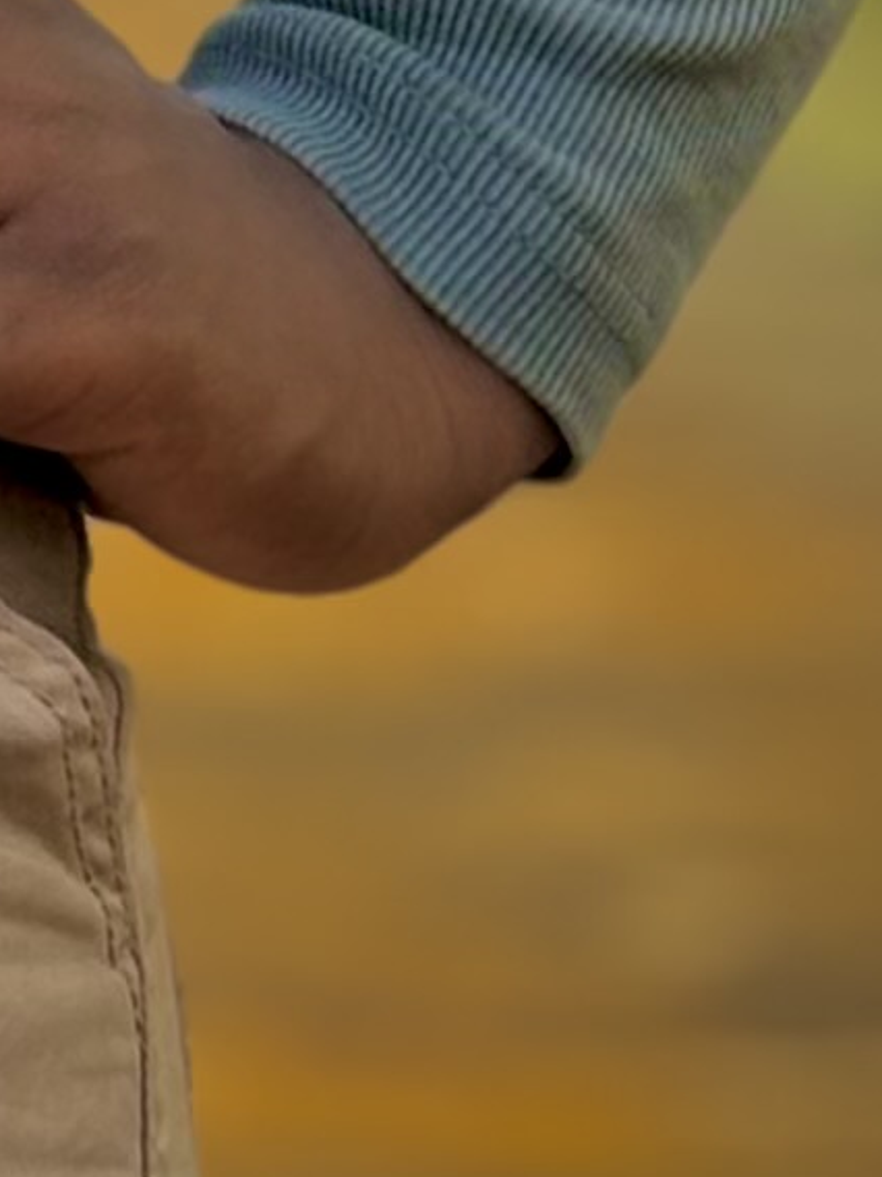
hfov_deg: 3.9
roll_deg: -1.2
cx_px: -1447
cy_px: -2178
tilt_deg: +9.0
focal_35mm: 369
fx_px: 12536
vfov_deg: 5.1
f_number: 1.6
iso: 50
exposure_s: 1/60
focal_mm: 5.96
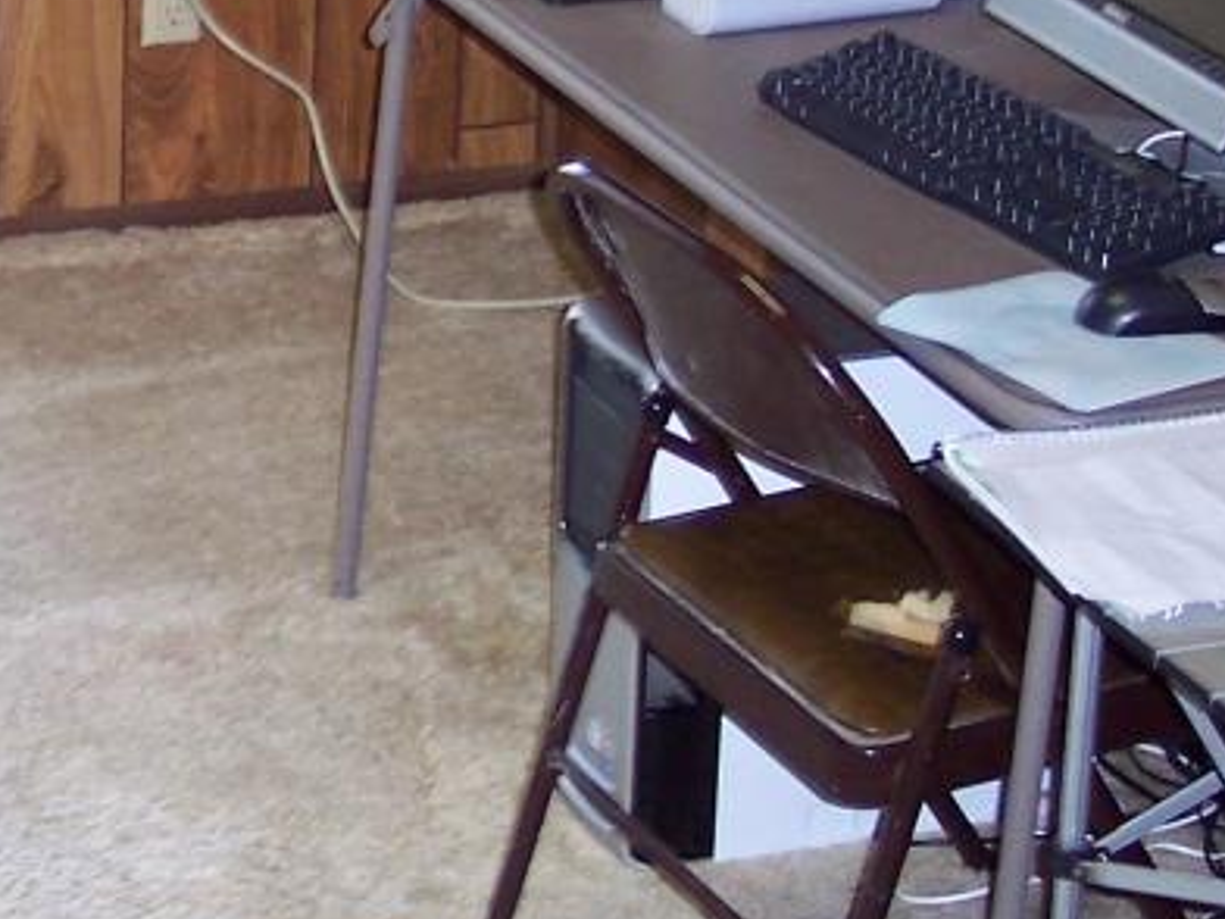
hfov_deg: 15.3
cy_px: 97
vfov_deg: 11.9
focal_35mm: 124
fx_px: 4388
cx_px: -259
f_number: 2.8
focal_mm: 8
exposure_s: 1/30
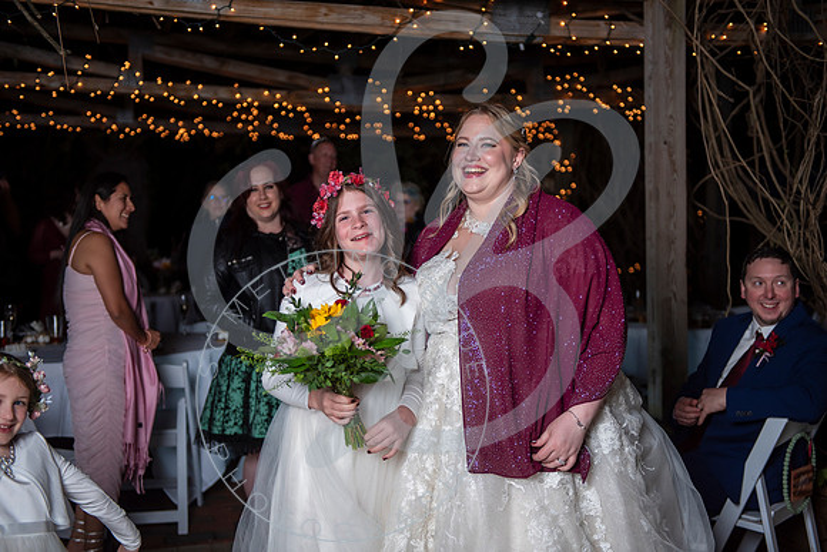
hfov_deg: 39.6
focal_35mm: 50
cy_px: 276
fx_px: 1149
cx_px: 414
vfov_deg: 27.0
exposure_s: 1/160
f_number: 2.8
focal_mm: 50
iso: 100
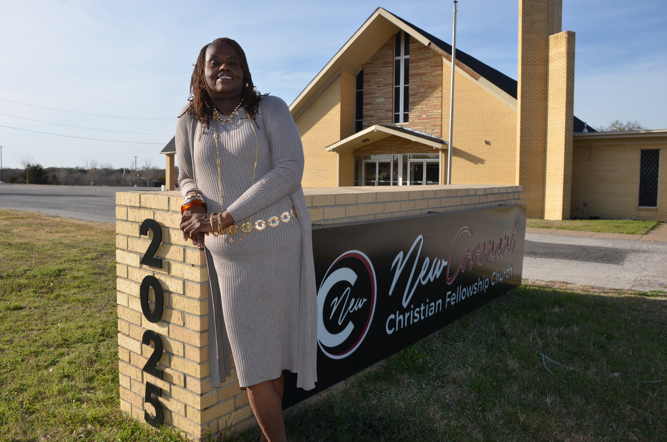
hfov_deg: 62.0
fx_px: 555
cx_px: 334
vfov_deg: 43.4
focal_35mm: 30
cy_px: 221
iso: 100
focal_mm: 20
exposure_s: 1/250
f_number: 6.3
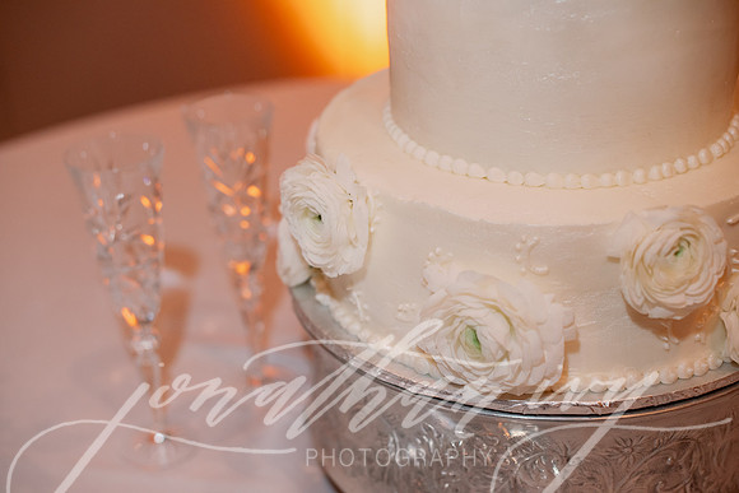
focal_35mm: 50
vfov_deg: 27.0
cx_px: 370
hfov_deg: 39.6
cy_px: 246
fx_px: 1027
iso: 800
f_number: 2.8
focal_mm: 50
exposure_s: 1/200
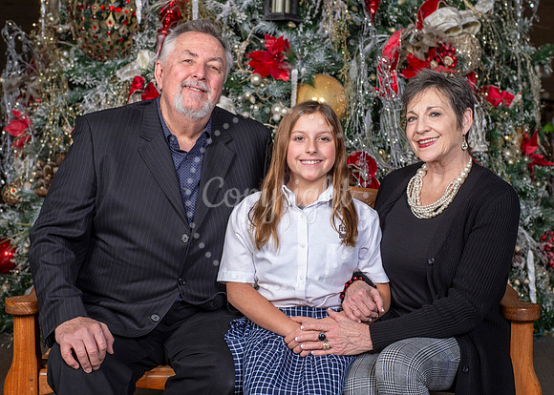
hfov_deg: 30.4
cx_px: 298
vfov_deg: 22.0
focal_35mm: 65
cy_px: 208
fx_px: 1018
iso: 160
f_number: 7.1
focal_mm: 52
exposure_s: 1/125
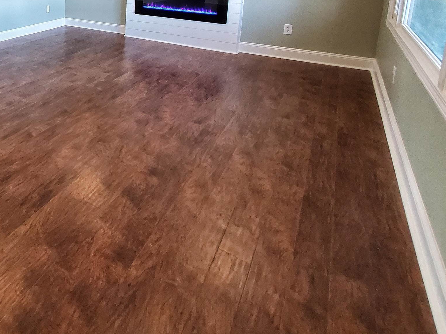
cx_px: 11
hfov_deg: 54.3
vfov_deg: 45.8
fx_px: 335
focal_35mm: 26
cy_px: 10
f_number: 2.2
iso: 400
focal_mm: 1.8
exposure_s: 1/60
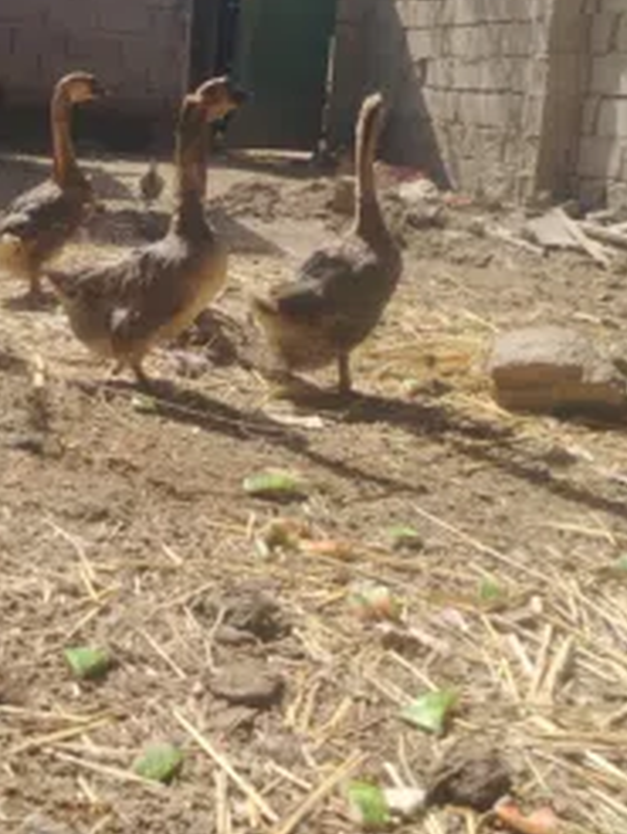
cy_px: 163
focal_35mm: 52
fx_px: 1254
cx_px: 220
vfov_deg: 35.6
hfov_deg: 27.9
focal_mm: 5.25
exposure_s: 1/885
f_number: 1.75
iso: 100
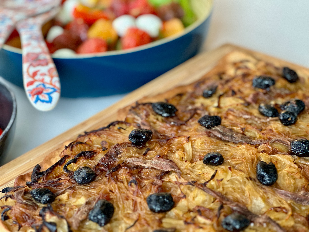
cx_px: 154
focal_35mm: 77
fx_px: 687
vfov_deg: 19.1
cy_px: 116
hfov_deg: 25.3
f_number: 2.8
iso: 320
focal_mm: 9
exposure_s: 1/20
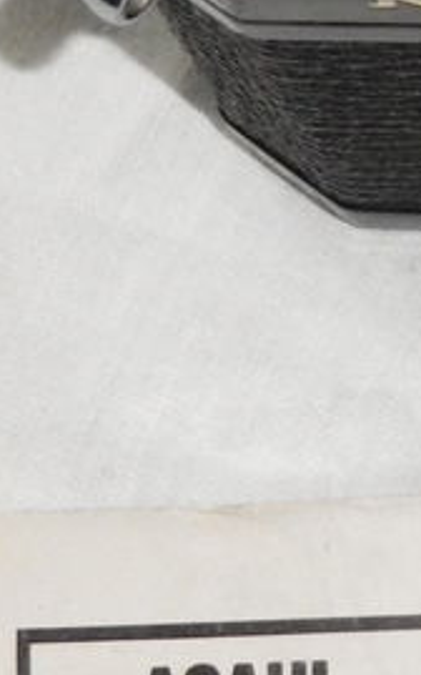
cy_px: 53
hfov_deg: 4.1
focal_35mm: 311
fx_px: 5712
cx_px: 1230
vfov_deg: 6.7
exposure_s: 1/80
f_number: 4.8
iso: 400
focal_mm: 14.1
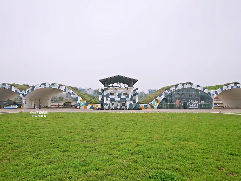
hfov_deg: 63.4
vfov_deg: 49.8
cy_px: 90
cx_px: 120
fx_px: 195
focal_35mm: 28
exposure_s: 1/800
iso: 200
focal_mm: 14
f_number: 3.2
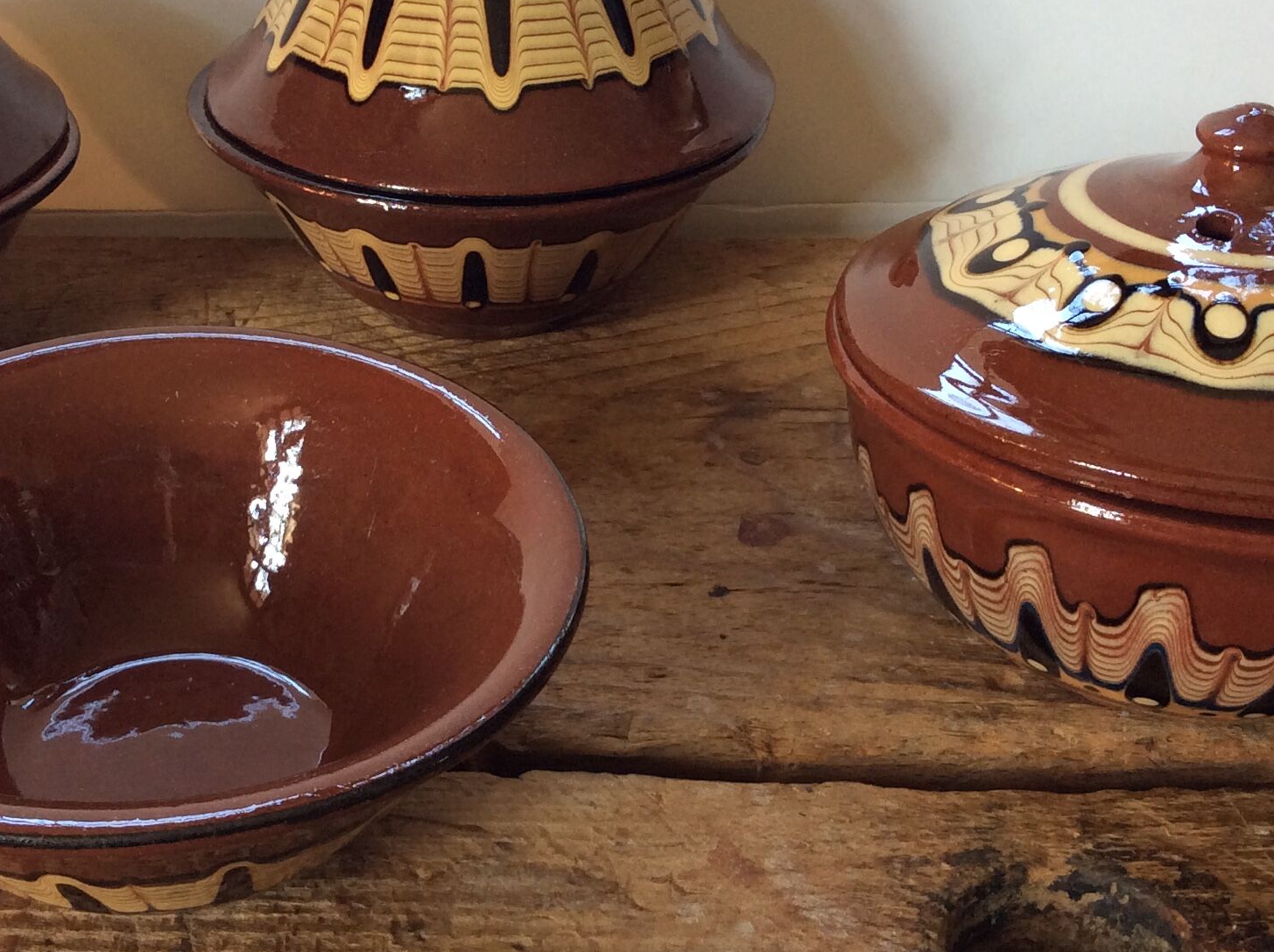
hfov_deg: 33.8
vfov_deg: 25.6
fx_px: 2095
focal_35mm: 57
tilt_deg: -30.3
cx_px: 539
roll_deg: +0.4
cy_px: 405
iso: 40
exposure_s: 1/25
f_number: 2.4
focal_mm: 3.3
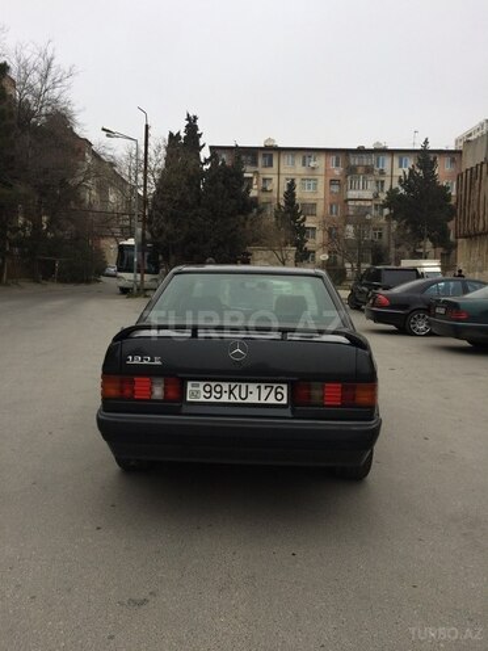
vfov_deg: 61.7
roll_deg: +0.1
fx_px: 545
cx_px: 244
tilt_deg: -7.6
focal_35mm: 29
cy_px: 326
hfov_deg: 48.2
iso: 32
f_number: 2.2
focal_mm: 4.15
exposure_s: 1/283
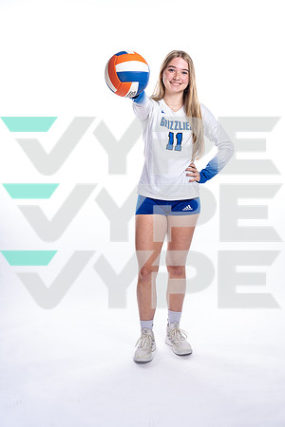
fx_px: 594
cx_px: 142
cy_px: 214
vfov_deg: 39.6
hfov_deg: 27.0
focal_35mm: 50
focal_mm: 50
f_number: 5.6
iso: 400
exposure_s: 1/250
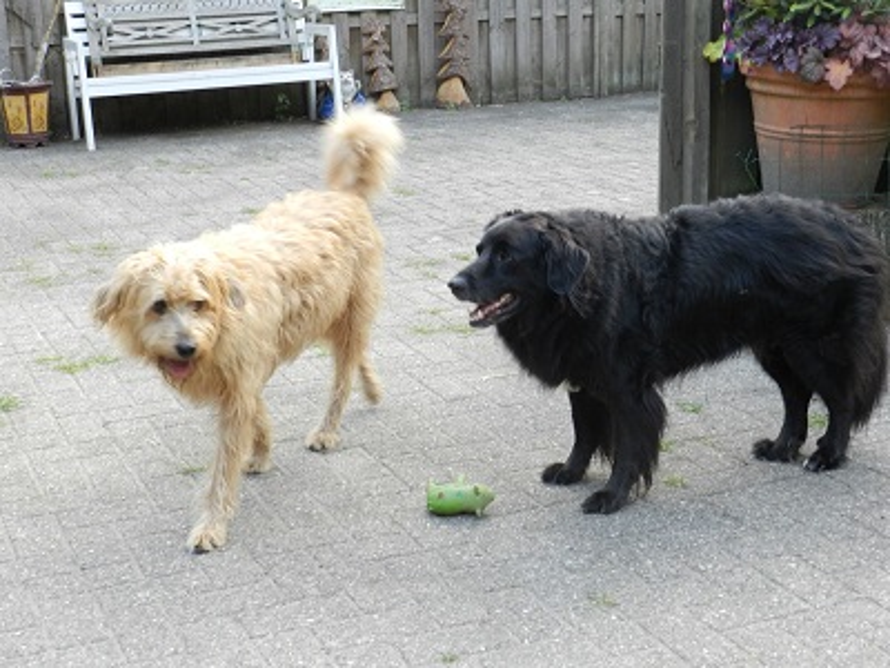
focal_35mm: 53
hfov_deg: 36.2
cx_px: 445
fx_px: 1363
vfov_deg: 27.5
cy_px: 334
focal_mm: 9.4
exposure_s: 1/60
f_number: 4.4
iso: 450
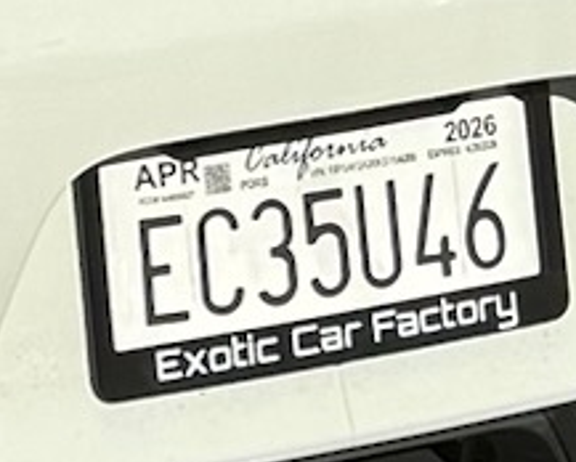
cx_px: -409
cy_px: -706
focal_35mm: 221
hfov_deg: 8.4
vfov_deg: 6.6
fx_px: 3771
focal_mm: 6.76
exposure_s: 1/4673
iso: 80
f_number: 1.78
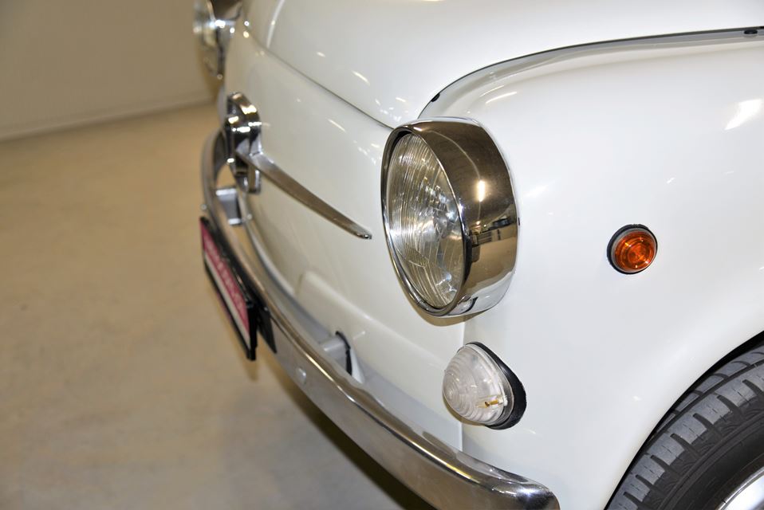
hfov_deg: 42.7
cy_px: 255
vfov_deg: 29.3
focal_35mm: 46
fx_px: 977
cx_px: 382
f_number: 4
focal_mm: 46
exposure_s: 1/60
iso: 450
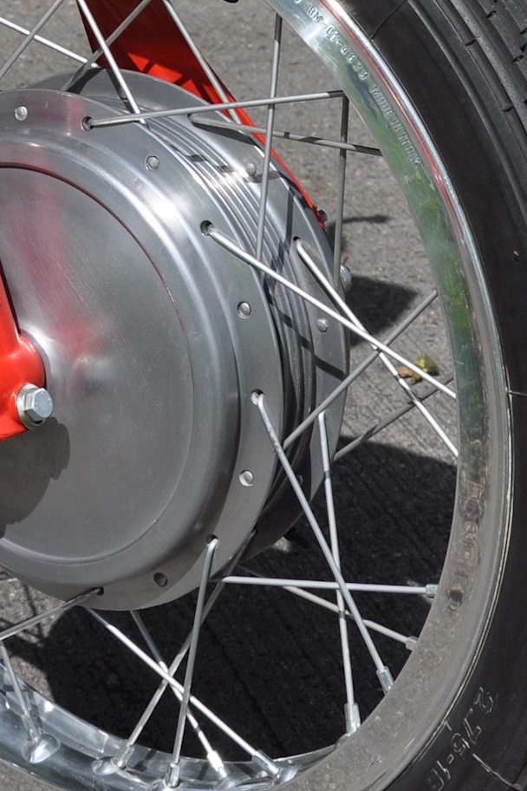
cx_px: 132
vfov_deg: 14.9
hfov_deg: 10.3
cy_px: -172
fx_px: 2920
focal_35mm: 133
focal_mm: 28
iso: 200
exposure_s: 1/500
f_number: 9
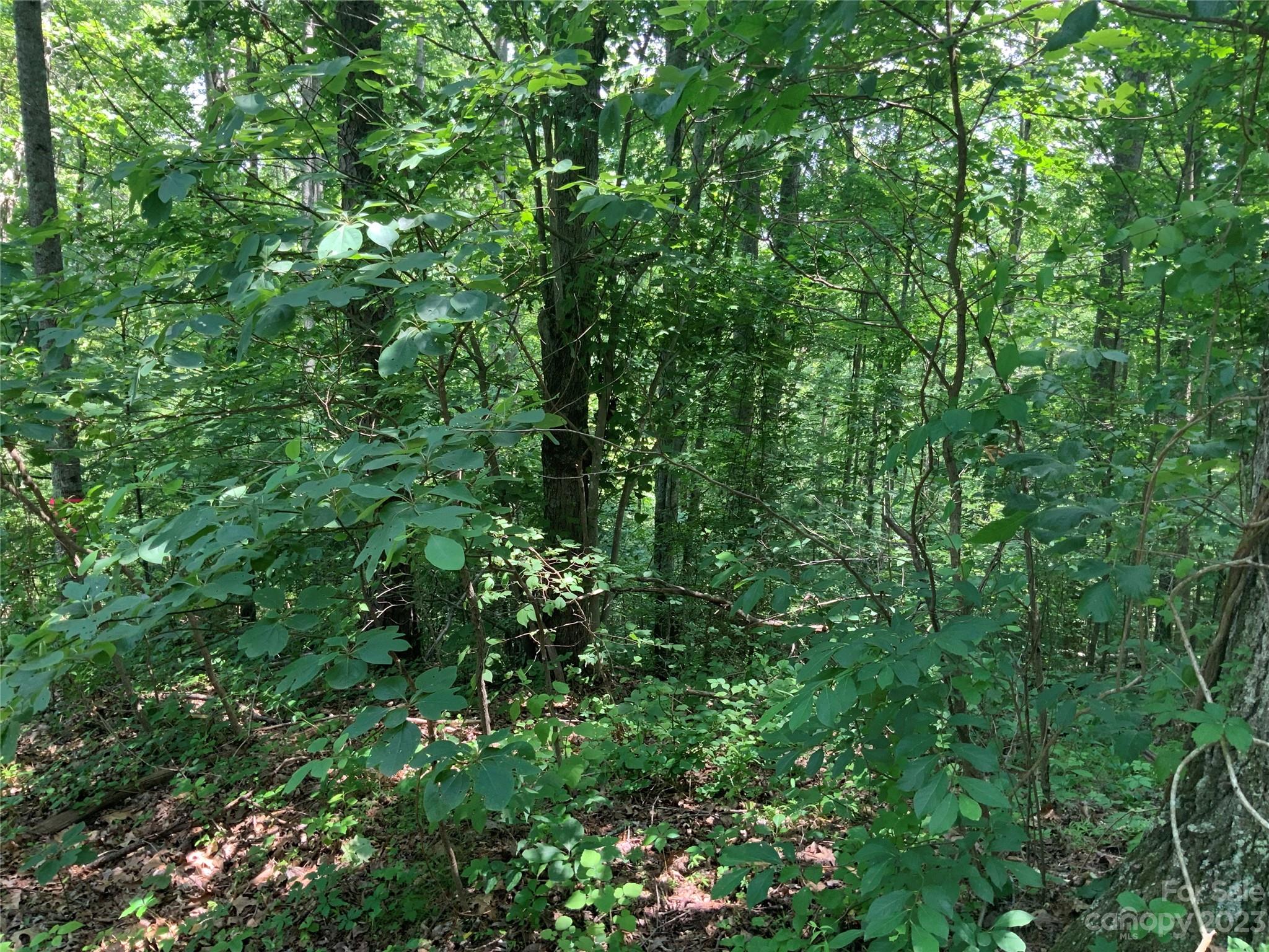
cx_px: 634
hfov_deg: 61.7
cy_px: 476
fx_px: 1063
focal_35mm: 29
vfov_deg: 48.2
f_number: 1.8
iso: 64
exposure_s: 1/122
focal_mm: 3
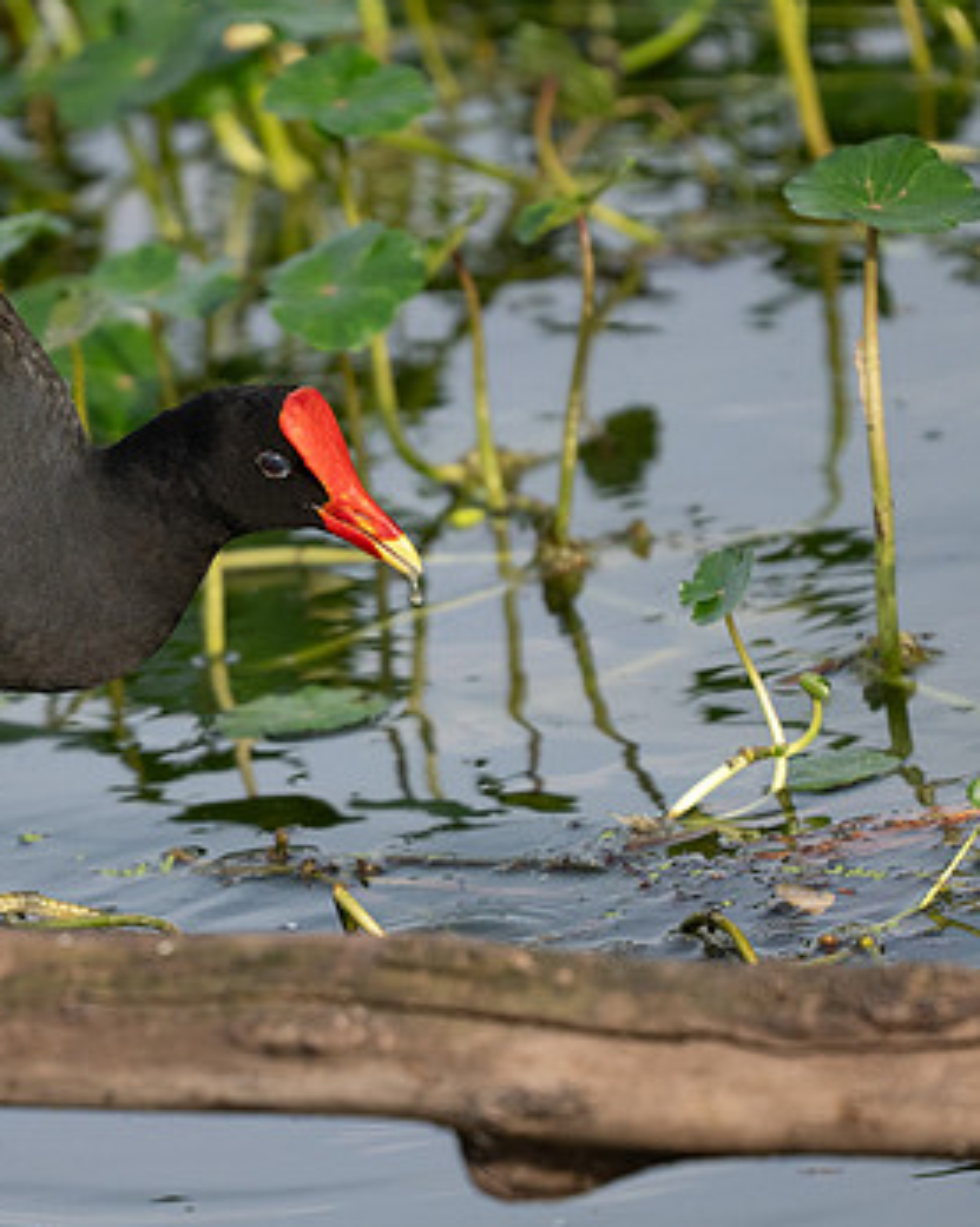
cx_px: 67
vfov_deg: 1.8
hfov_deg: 1.5
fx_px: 38590
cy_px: 465
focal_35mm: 1063
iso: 1000
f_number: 4.5
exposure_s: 1/2500
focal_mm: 325
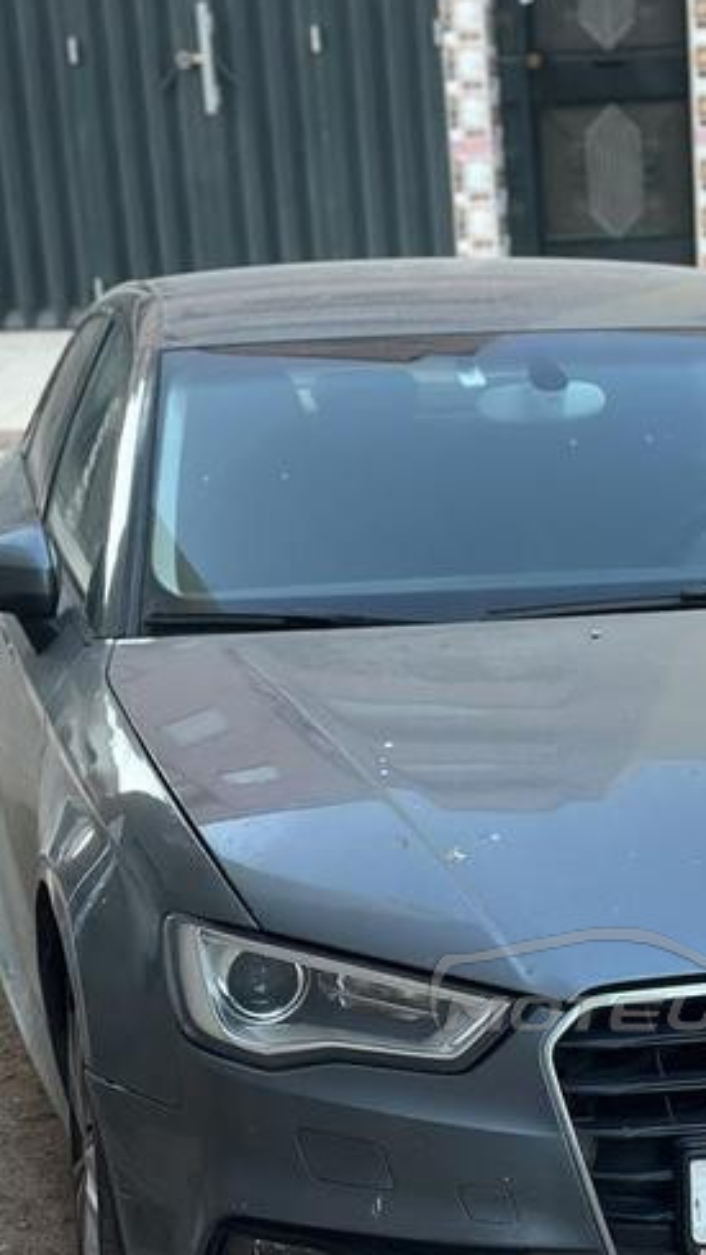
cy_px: 979
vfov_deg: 22.7
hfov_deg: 12.9
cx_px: 655
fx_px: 3096
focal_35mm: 93
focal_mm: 6.86
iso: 125
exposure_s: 1/74
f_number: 1.78
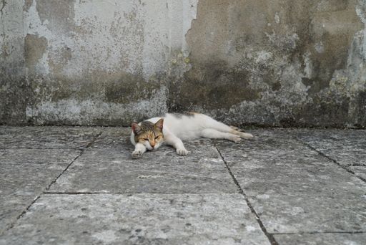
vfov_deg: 37.9
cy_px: 122
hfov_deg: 54.4
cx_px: 183
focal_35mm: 35
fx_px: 356
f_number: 6.3
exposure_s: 1/200
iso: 100
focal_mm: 35
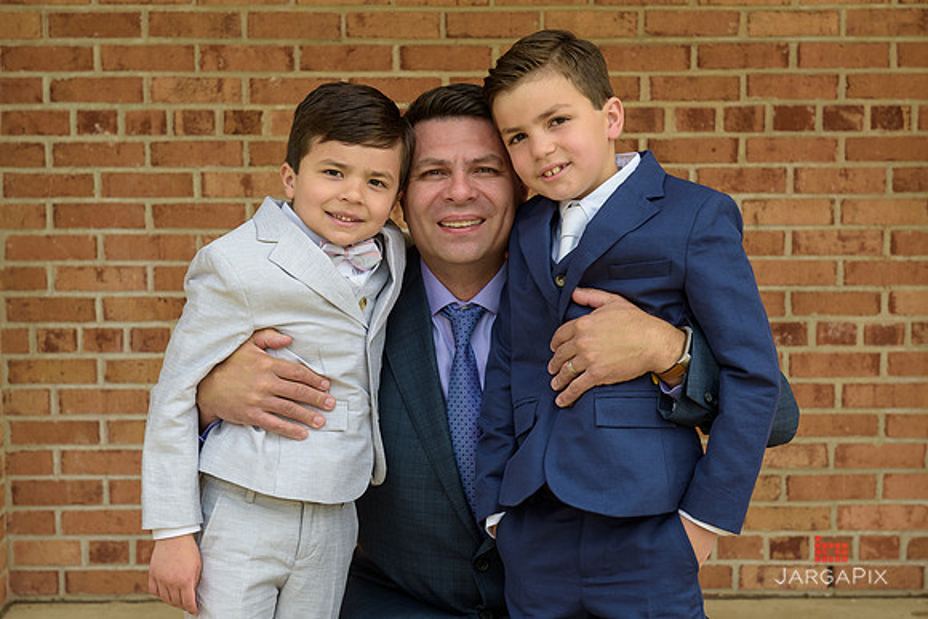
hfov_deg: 27.2
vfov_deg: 18.3
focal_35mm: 74
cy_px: 272
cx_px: 489
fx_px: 1919
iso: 250
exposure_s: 1/320
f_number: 4
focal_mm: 60
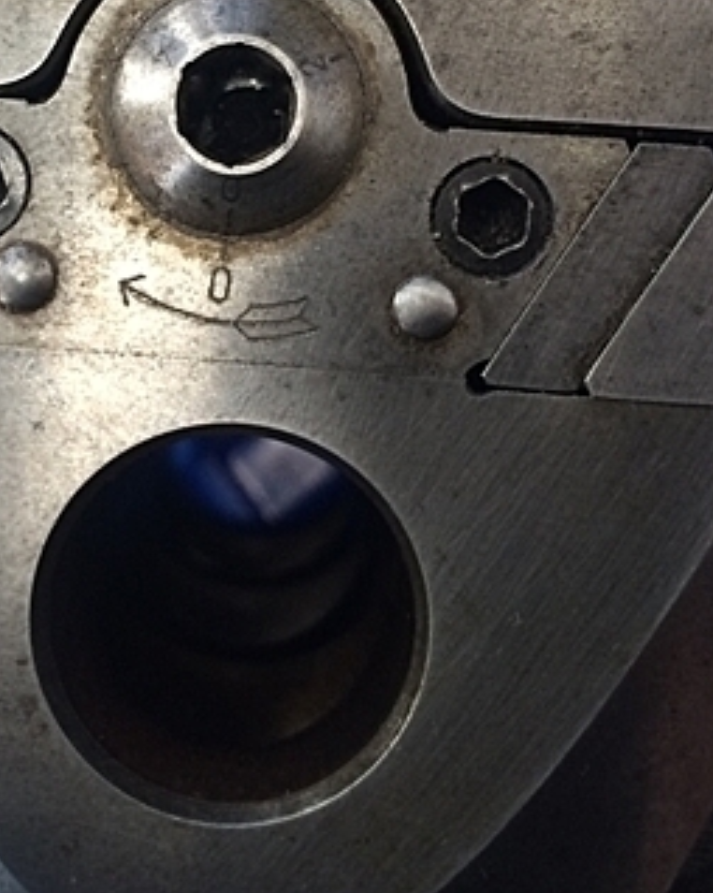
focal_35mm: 57
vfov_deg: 32.5
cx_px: 216
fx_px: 1505
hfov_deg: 26.4
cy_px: 239
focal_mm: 4.15
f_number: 2.2
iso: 100
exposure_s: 1/30
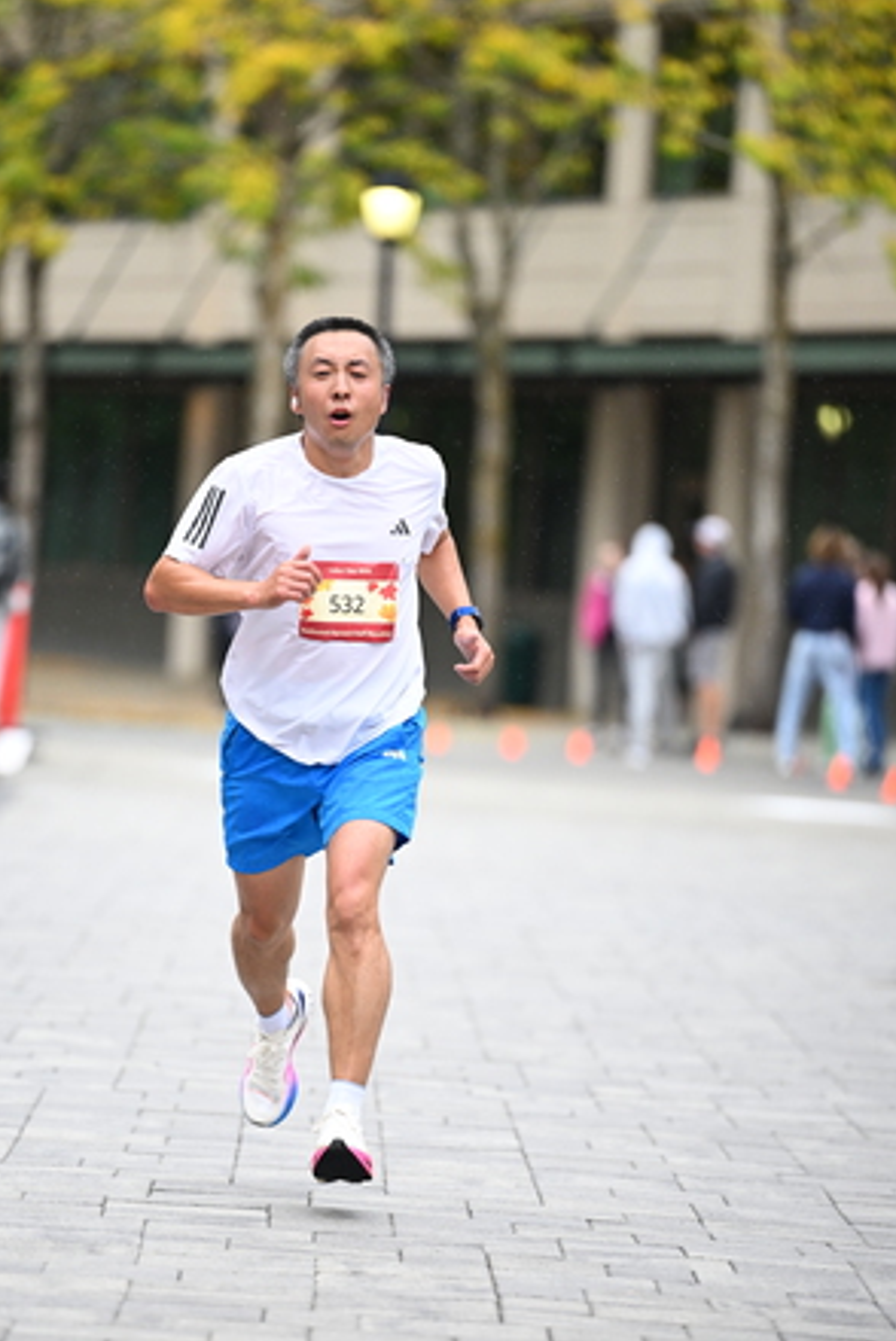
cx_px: 389
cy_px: 829
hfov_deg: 5.5
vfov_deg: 8.2
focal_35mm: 250
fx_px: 9318
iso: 1250
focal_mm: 200
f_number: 2.8
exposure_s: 1/1600
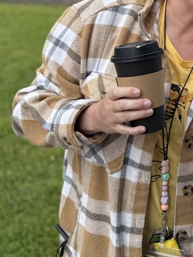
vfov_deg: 28.7
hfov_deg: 21.0
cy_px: 28
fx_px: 483
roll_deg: -0.9
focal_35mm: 65
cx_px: 233
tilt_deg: -9.5
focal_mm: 6.76
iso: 100
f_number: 1.78
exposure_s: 1/1139
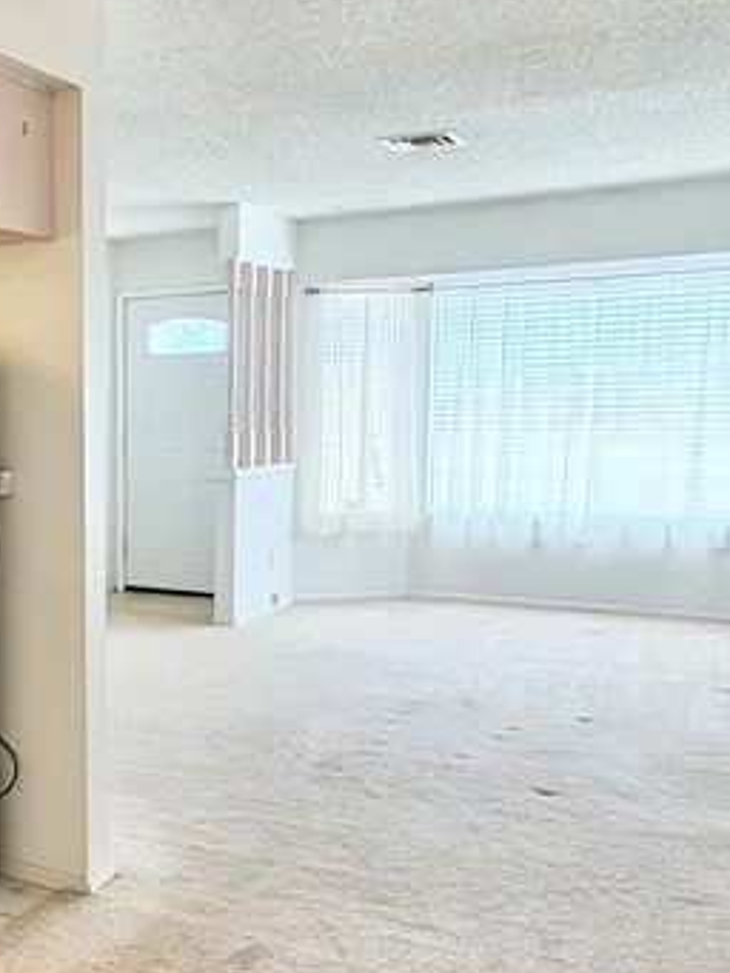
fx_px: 1180
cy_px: 548
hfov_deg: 31.1
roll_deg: +1.1
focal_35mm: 42
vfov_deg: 44.7
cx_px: -46
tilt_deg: -6.7
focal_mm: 2.22
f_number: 2.2
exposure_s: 1/124
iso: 100
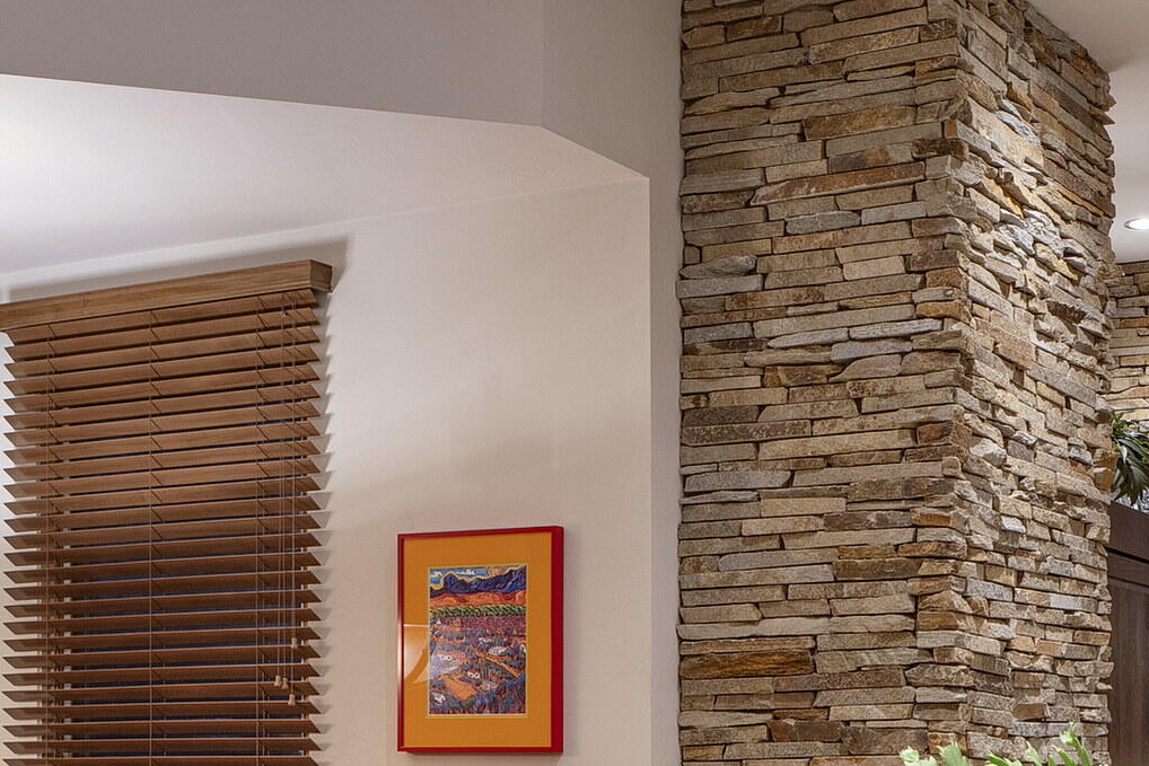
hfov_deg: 30.2
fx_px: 2107
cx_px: 784
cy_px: 831
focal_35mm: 66
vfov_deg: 19.8
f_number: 9
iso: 200
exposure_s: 1.6
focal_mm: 24
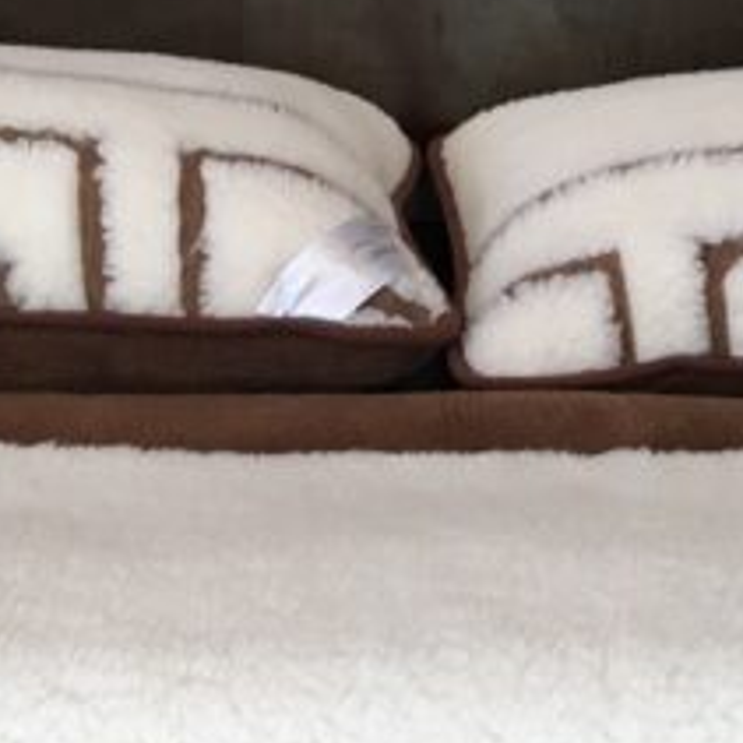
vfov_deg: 23.2
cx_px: 398
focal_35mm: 73
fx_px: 1773
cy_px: 623
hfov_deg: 23.7
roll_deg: -2.0
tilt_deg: -35.0
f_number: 2.2
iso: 32
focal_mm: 4.15
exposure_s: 1/33
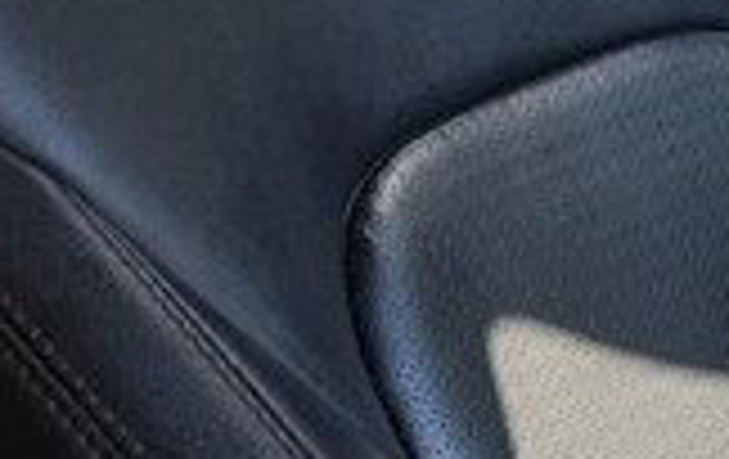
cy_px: 506
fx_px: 2230
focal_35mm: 112
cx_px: 1372
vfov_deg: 11.6
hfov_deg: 15.5
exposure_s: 1/105
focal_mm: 4.2
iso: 40
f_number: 1.7
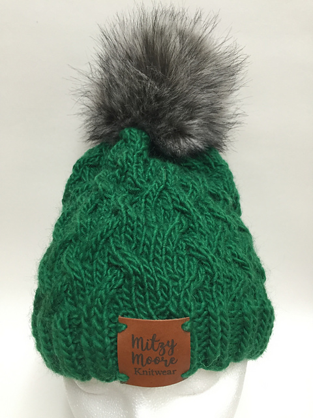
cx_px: 156
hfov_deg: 48.2
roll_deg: +0.8
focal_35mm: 29
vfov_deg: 61.7
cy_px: 209
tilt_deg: -24.2
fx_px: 350
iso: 125
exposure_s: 1/30
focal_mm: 4.15
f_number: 2.2
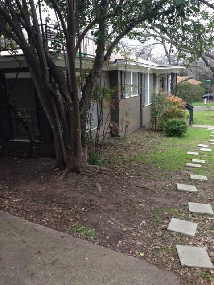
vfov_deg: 55.4
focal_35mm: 33
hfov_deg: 42.9
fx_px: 272
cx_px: 107
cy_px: 142
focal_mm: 4.12
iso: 50
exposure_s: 1/120
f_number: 2.4
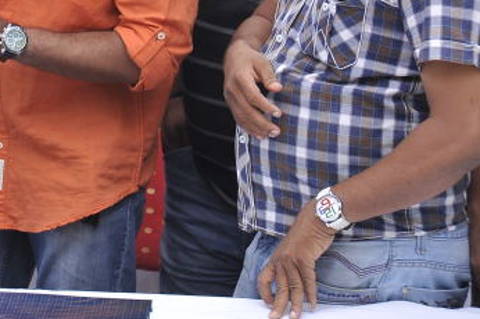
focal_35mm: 237
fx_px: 3157
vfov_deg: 5.7
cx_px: -219
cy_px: -103
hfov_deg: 8.5
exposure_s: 1/160
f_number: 5.6
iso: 250
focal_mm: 80
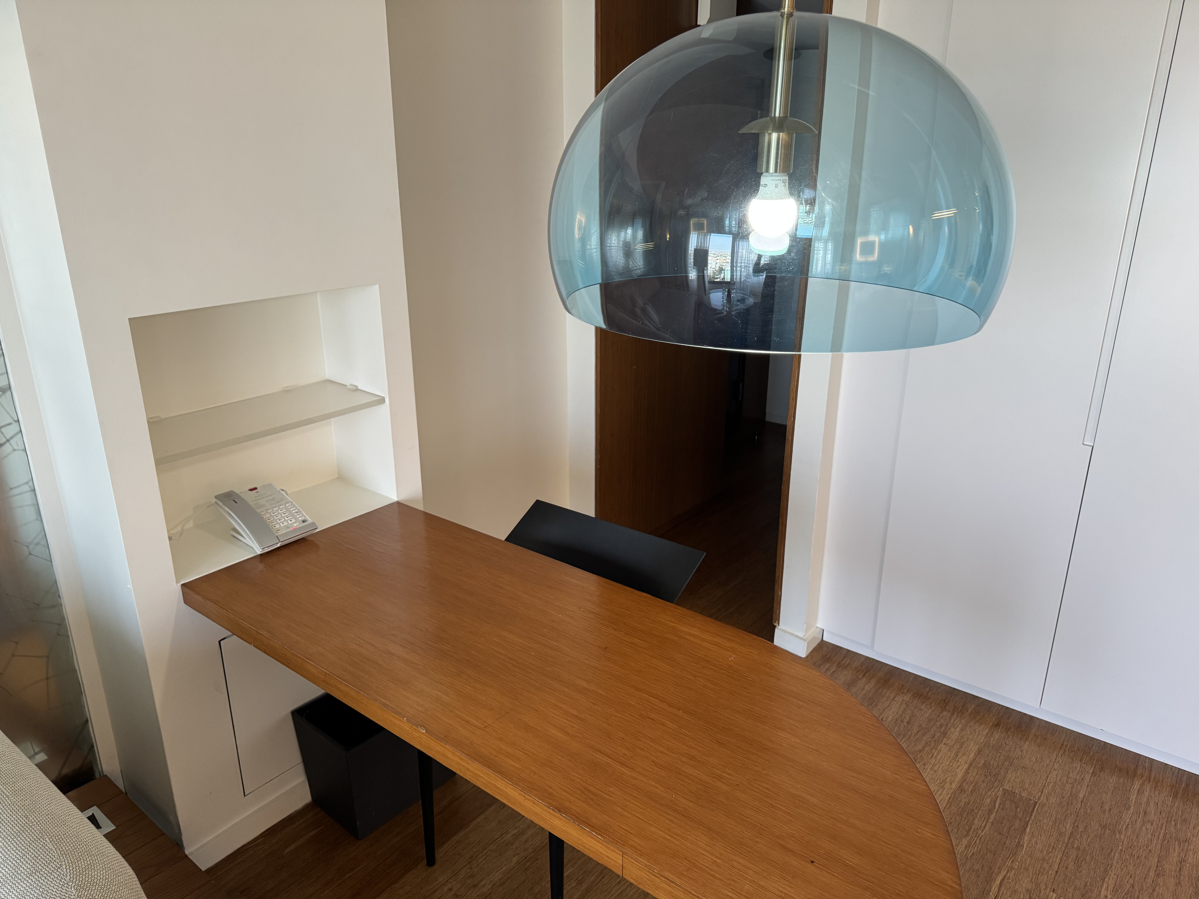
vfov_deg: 56.8
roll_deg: -0.4
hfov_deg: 71.6
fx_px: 831
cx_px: 600
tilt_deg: -20.1
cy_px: 450
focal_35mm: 24
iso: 200
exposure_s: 1/120
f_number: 1.78
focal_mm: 6.76
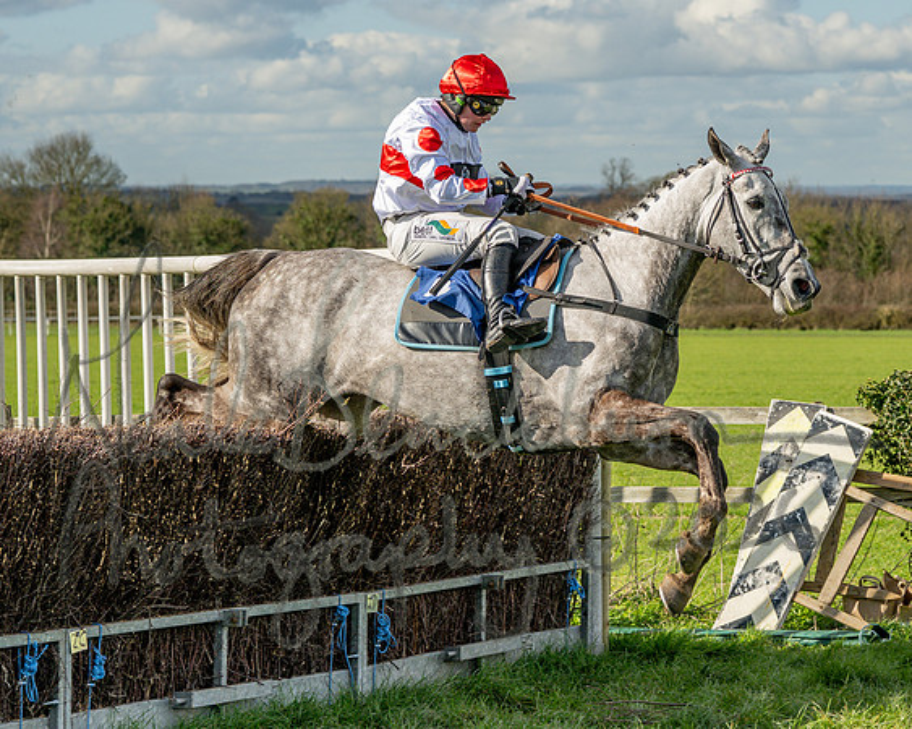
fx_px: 3721
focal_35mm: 138
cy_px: 331
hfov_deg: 14.0
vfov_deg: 11.2
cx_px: 488
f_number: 4
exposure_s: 1/1600
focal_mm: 71
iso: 200
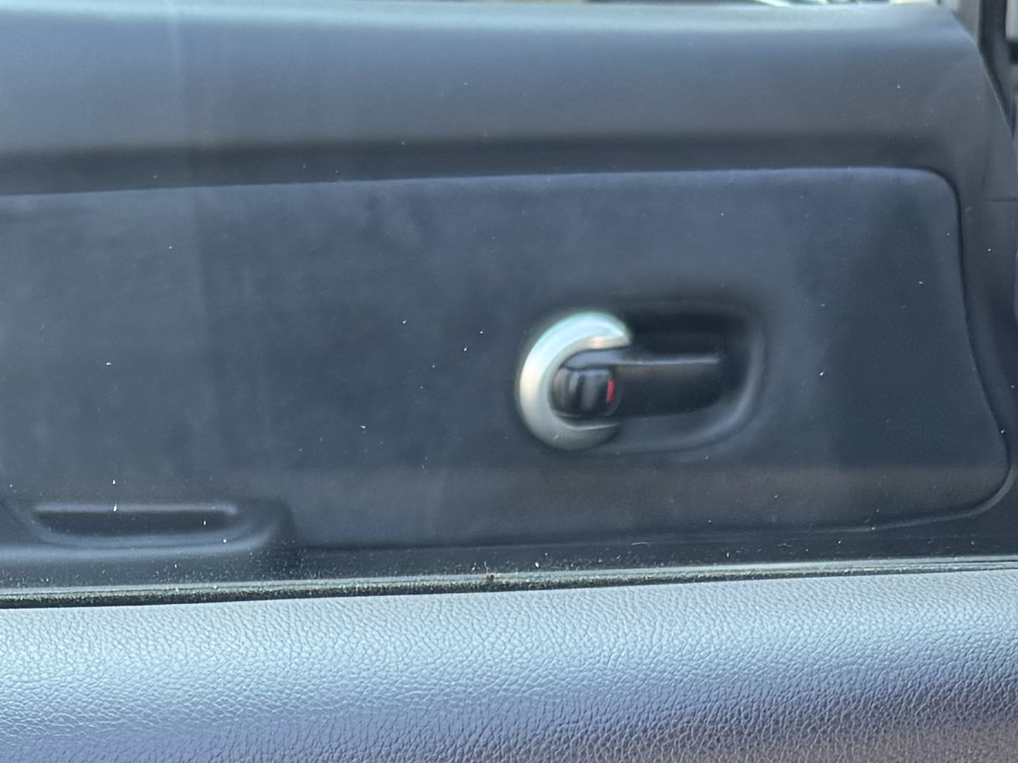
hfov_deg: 18.5
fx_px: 3087
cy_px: 1445
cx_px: 186
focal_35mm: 105
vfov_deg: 12.6
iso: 80
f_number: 1.78
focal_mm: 6.76
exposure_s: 1/121
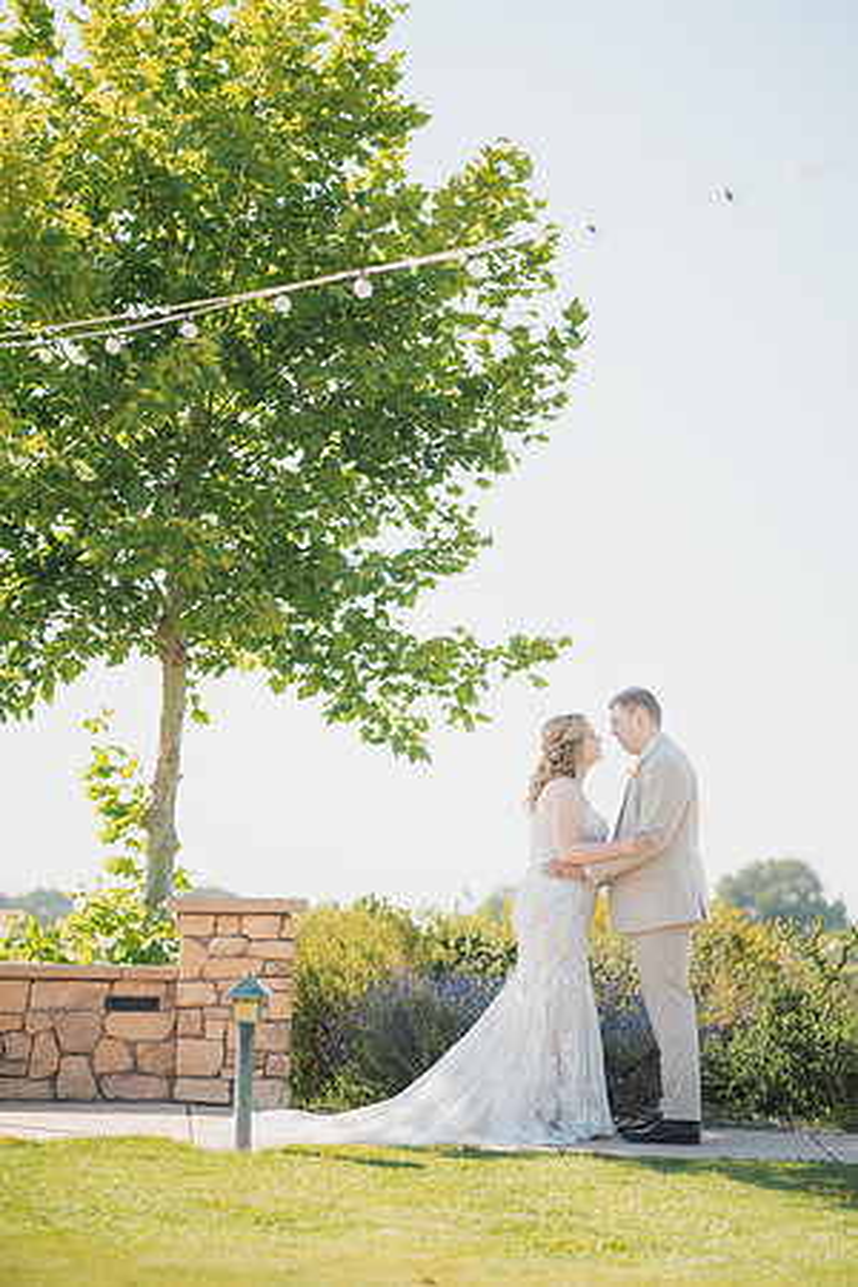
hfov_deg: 16.1
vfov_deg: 23.9
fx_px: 3039
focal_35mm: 85
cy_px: 644
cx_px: 429
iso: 125
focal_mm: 85
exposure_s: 1/2000
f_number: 1.8
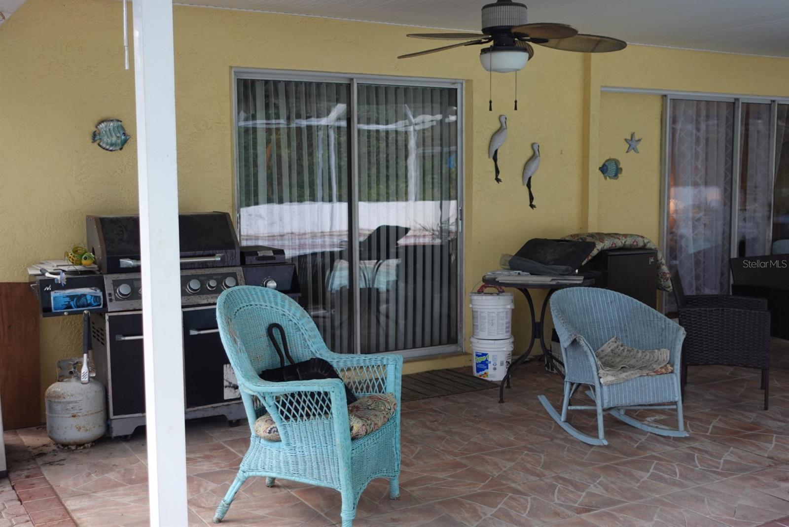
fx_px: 899
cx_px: 394
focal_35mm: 41
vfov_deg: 32.7
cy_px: 264
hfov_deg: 47.4
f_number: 2.8
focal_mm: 15.46
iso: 125
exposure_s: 1/50
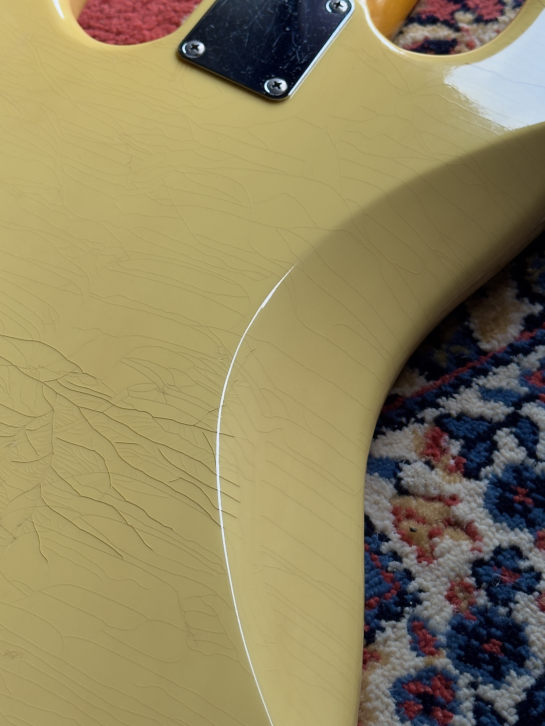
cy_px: 325
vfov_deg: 28.5
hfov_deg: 21.6
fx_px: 1427
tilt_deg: -54.8
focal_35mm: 68
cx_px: 287
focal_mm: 6.76
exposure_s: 1/60
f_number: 1.78
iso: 160
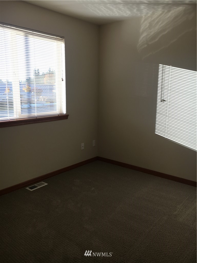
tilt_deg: -10.3
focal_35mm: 29
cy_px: 132
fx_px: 220
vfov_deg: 61.7
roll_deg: -0.3
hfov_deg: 48.2
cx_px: 98
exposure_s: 1/128
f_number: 2.2
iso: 25
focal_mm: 4.15
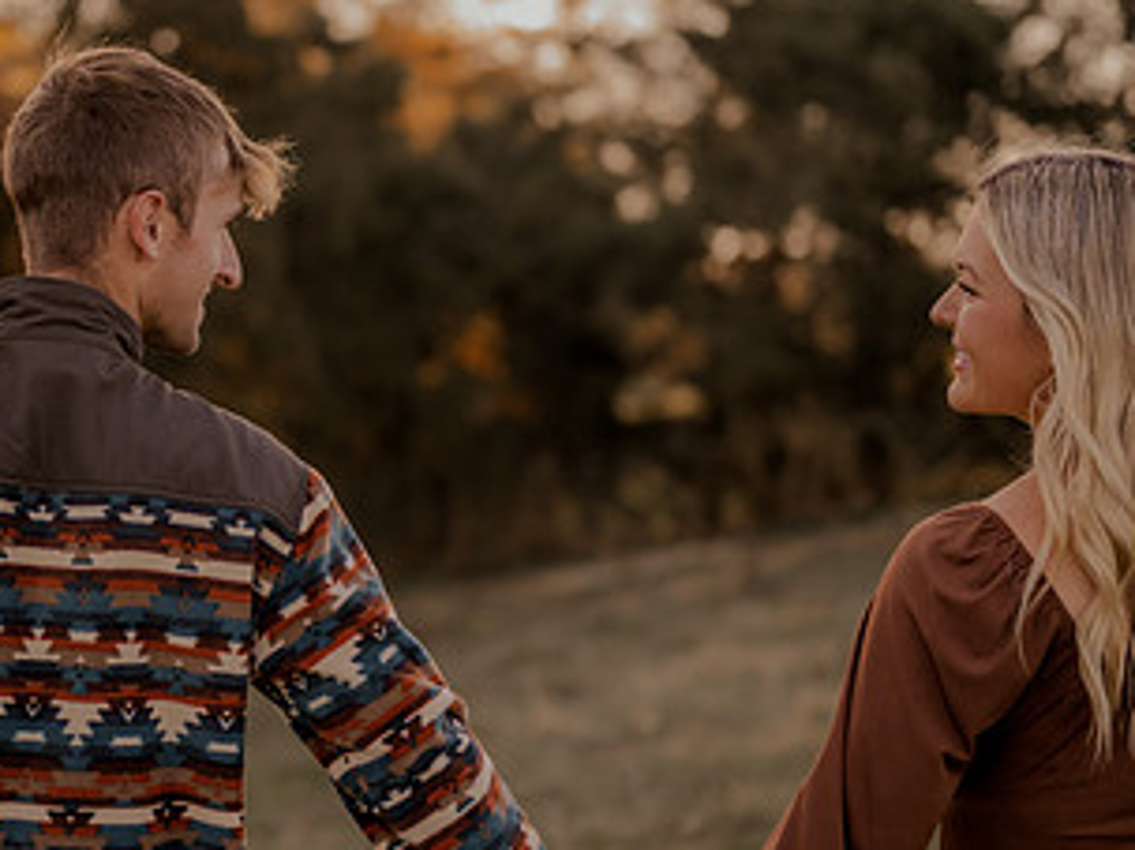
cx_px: 258
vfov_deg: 16.1
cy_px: 440
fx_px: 3015
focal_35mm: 92
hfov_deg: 21.1
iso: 250
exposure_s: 1/1250
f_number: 1.8
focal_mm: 50
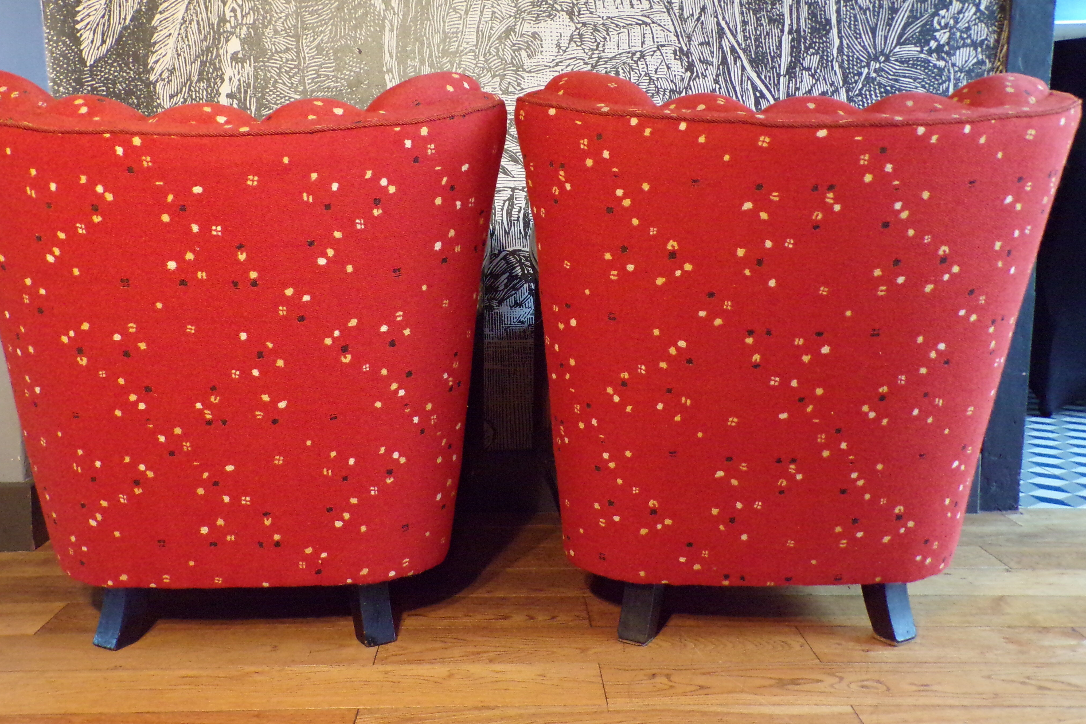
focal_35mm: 33
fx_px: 995
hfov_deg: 57.2
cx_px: 527
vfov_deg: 39.9
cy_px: 335
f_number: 3.1
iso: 557
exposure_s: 1/17
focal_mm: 5
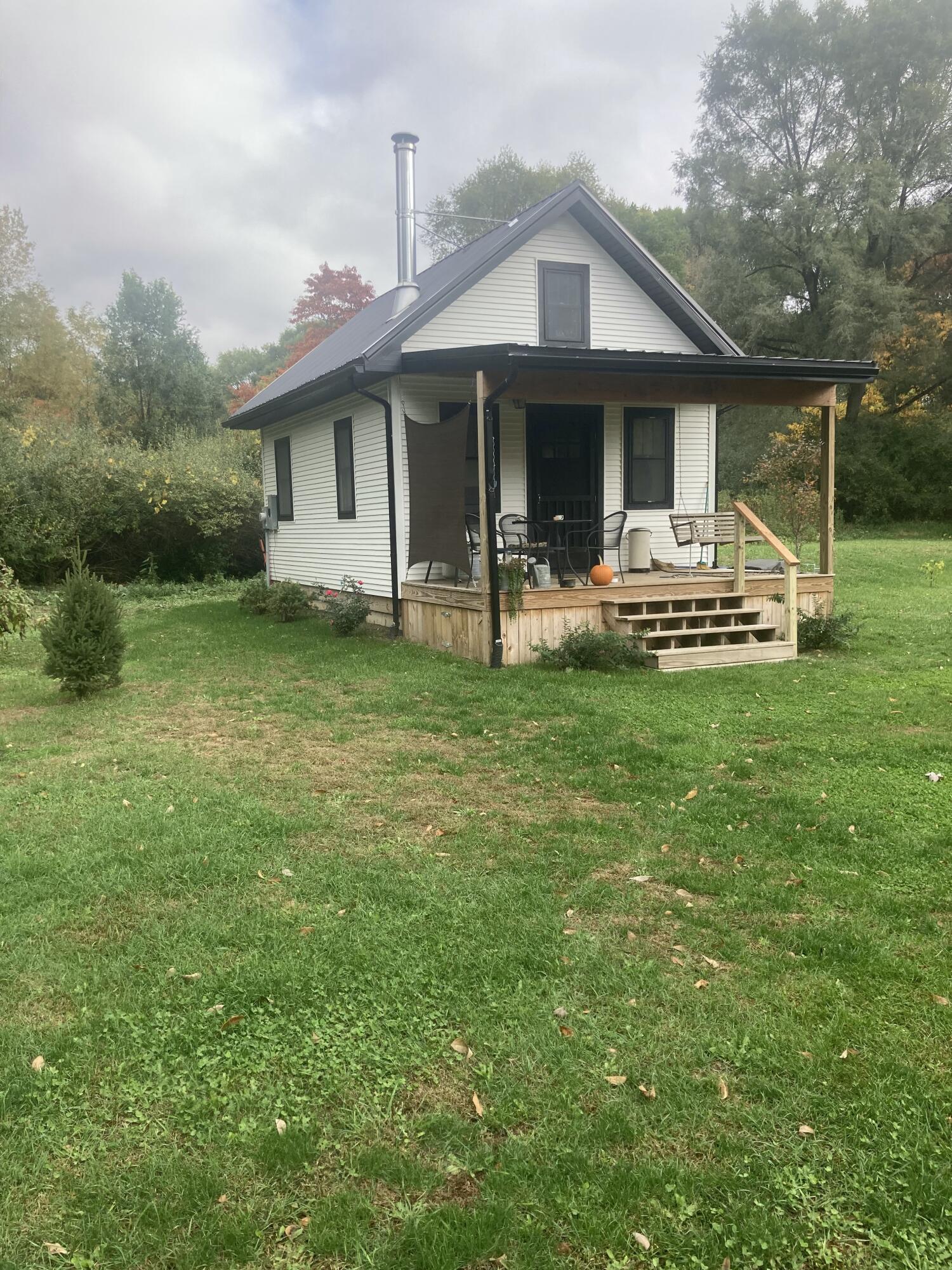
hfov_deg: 49.7
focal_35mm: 28
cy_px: 635
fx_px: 1027
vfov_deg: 63.4
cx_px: 476
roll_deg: +0.2
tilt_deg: -4.6
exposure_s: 1/527
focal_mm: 3.99
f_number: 1.8
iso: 20
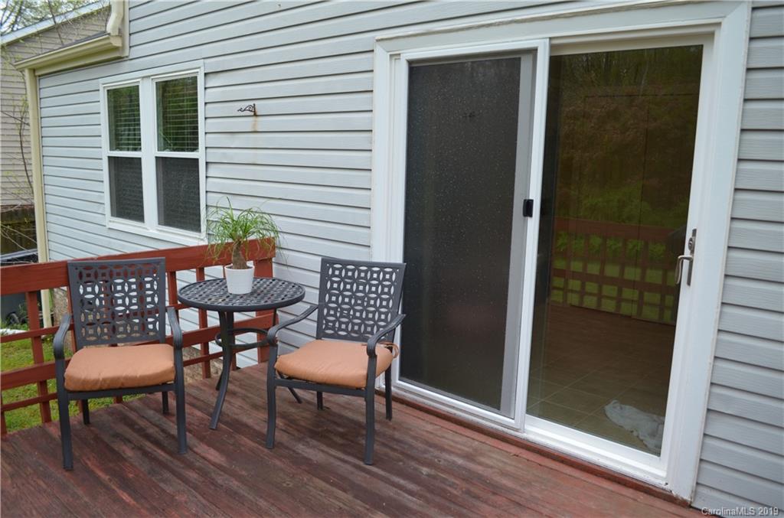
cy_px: 259
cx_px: 392
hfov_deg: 67.5
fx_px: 586
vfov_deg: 47.7
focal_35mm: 27
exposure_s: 1/250
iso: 200
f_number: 3.5
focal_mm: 18
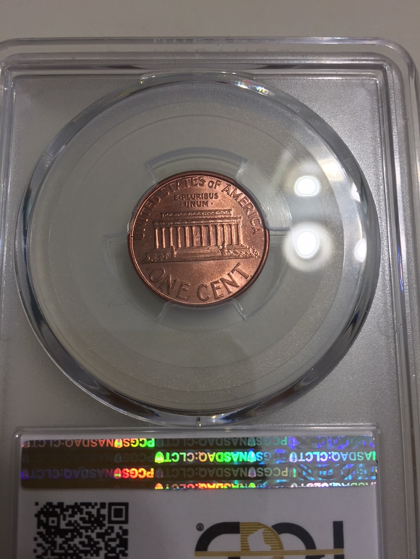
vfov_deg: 61.6
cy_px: 280
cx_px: 210
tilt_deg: -80.3
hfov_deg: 48.2
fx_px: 469
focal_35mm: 29
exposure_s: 1/40
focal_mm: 4.15
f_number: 2.2
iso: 32
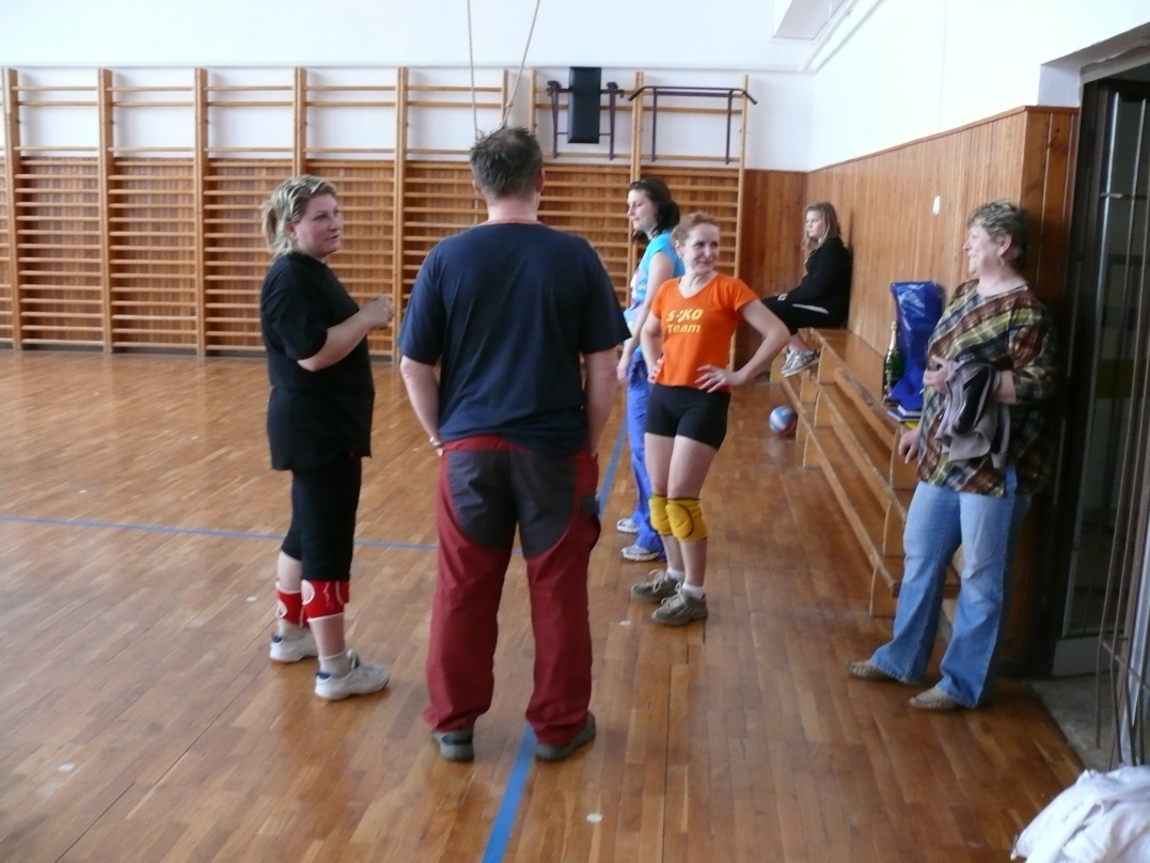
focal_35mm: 35
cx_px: 575
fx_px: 1163
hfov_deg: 52.6
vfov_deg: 40.7
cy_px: 432
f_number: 2.8
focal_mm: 7.4
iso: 400
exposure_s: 1/80
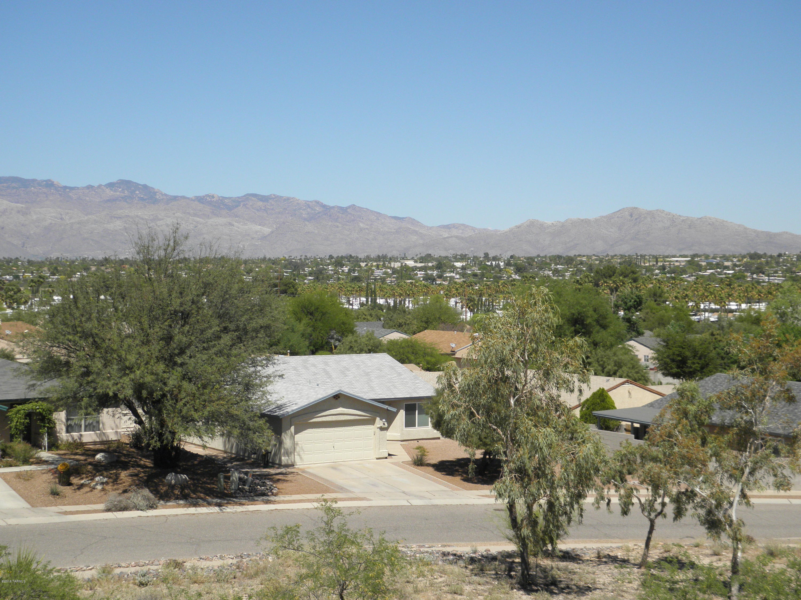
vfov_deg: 24.8
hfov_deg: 32.7
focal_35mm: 59
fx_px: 1365
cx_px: 400
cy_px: 300
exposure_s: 1/320
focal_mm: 10.6
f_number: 8.2
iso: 125
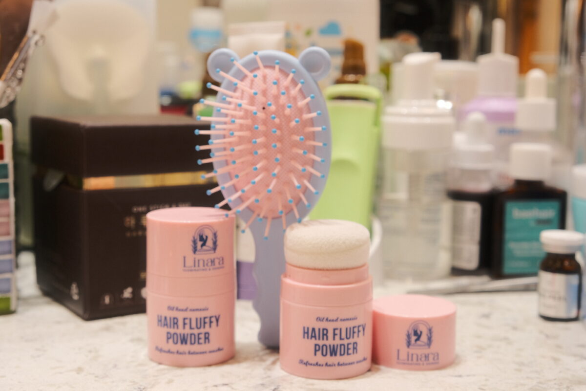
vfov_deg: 24.2
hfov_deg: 35.6
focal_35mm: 56
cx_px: 293
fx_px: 911
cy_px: 196
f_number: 5.6
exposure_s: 1/80
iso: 1000
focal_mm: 37.4
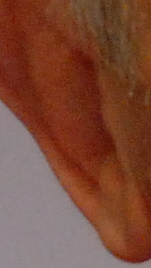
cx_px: 294
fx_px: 10736
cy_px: 569
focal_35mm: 1512
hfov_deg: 0.8
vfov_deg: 1.4
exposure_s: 1/60
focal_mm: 85
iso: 1250
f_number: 8
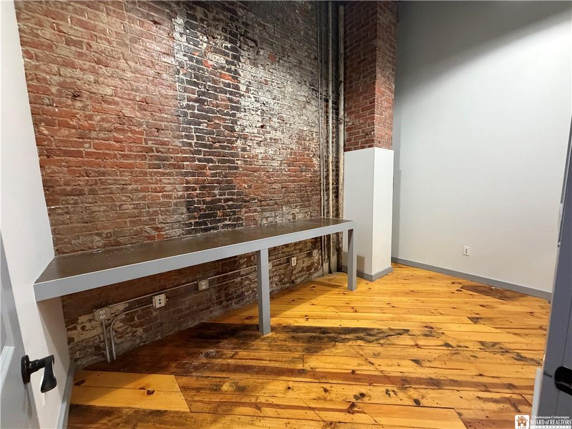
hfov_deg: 102.1
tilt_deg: -6.8
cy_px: 214
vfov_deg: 85.7
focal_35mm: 14
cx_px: 286
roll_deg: +0.4
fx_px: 231
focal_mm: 2.22
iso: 500
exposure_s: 1/60
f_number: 2.2
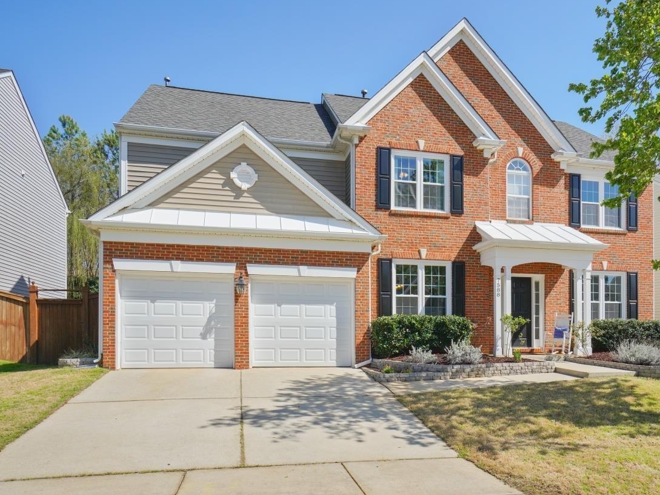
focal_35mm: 26
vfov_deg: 53.0
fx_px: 496
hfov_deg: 66.9
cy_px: 255
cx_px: 383
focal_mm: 23
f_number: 9
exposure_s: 1/1250
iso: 500
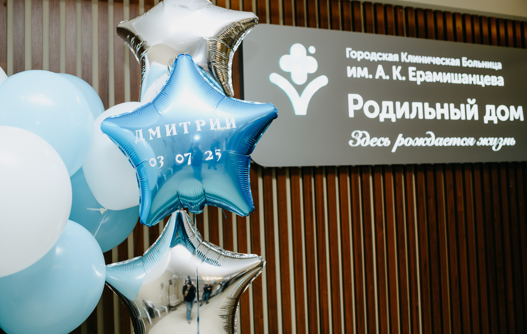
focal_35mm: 36
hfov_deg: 53.9
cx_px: 267
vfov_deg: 35.7
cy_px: 156
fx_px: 519
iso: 160
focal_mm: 35
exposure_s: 1/160
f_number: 3.5
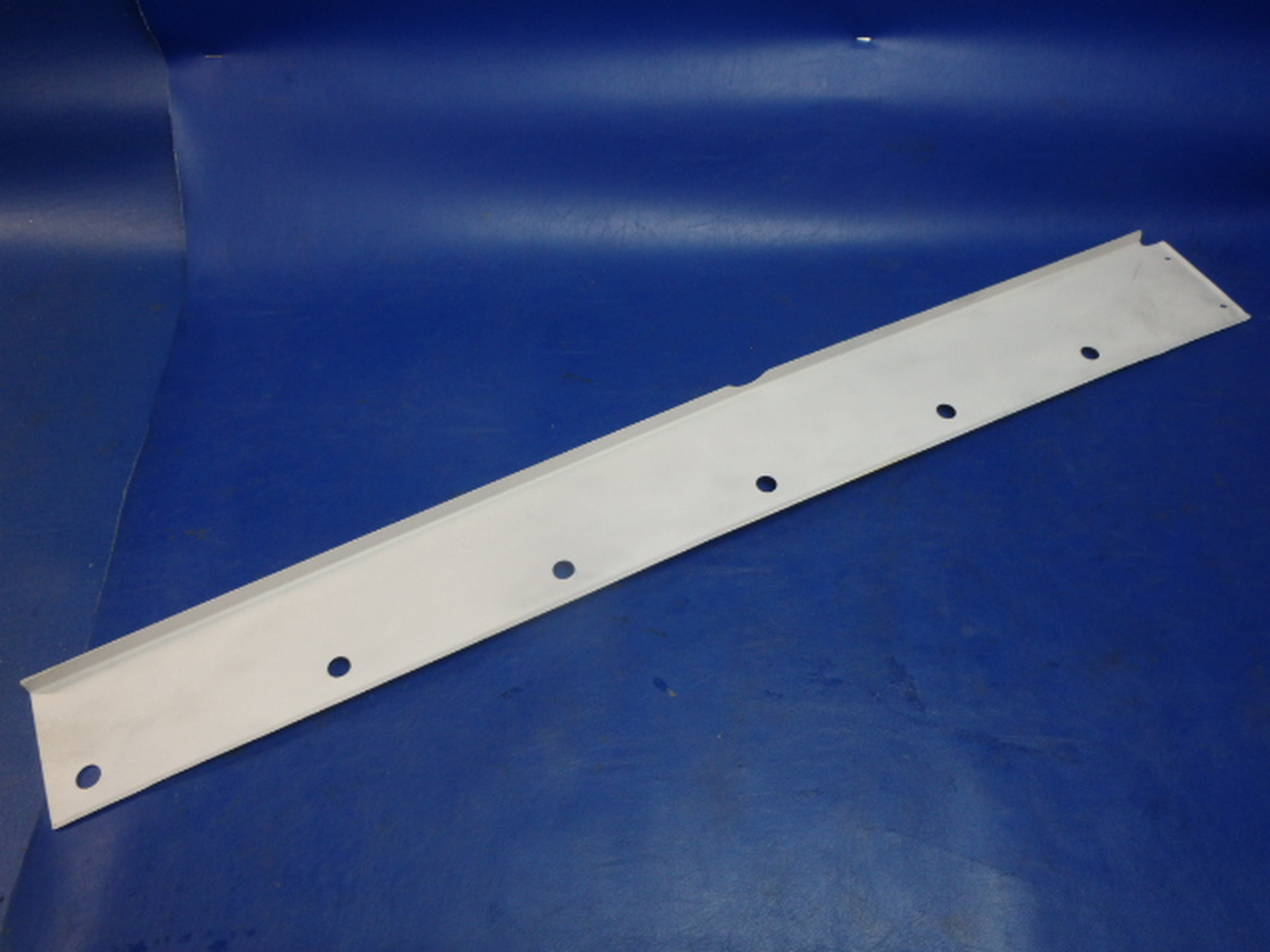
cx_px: 635
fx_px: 1027
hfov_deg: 63.4
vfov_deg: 49.7
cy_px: 476
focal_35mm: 28
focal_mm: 5
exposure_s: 1/40
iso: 200
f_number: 3.9
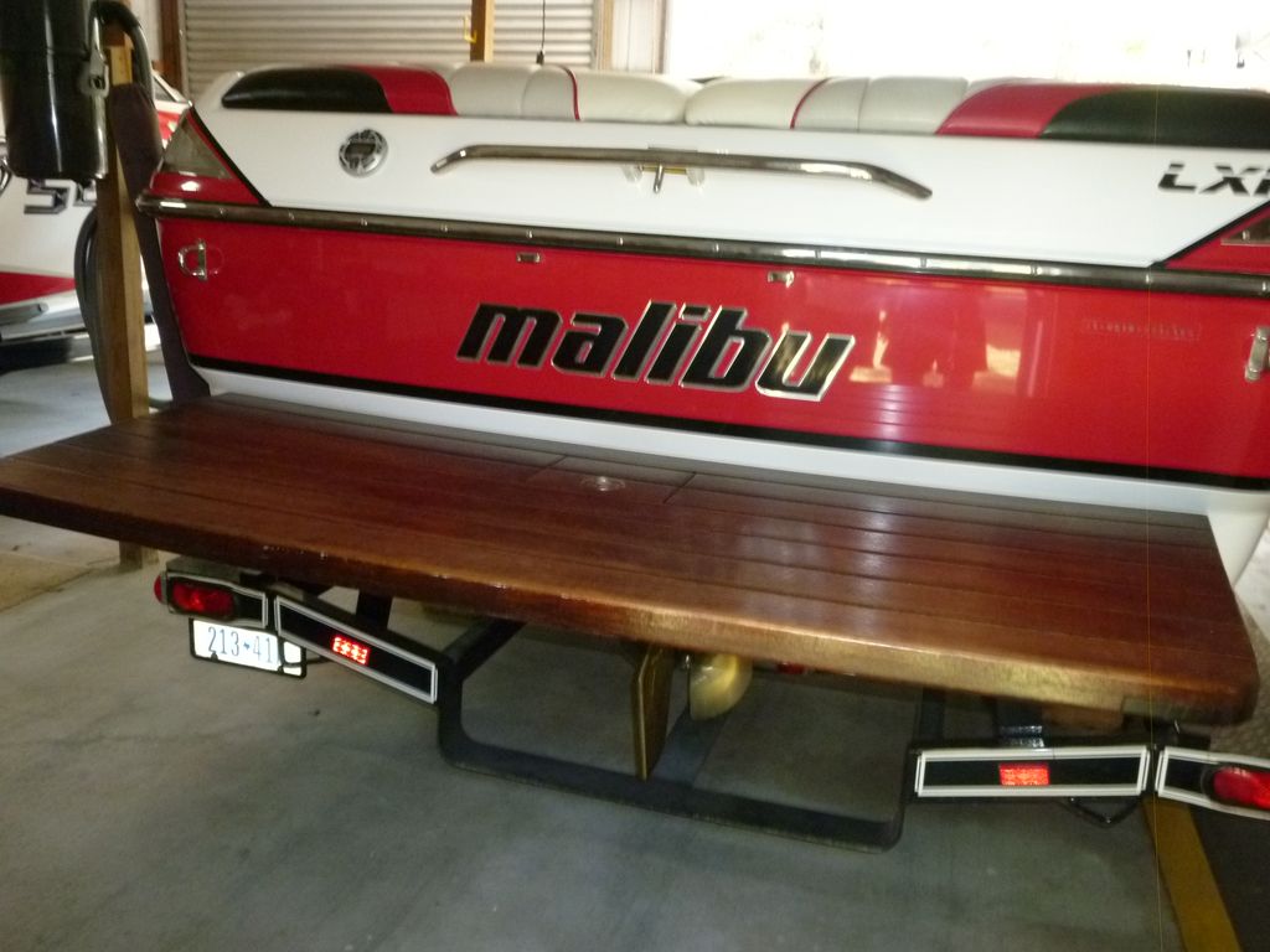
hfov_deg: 61.7
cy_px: 476
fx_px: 1064
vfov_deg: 48.2
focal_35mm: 29
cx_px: 635
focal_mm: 5.2
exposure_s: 1/30
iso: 400
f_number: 3.5
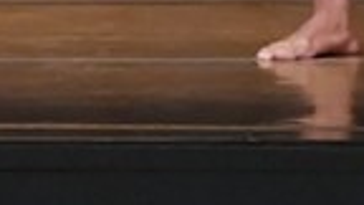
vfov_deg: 1.1
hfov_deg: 1.9
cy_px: -390
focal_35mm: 1140
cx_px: -383
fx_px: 11003
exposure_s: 1/400
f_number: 5.6
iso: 8000
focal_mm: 135
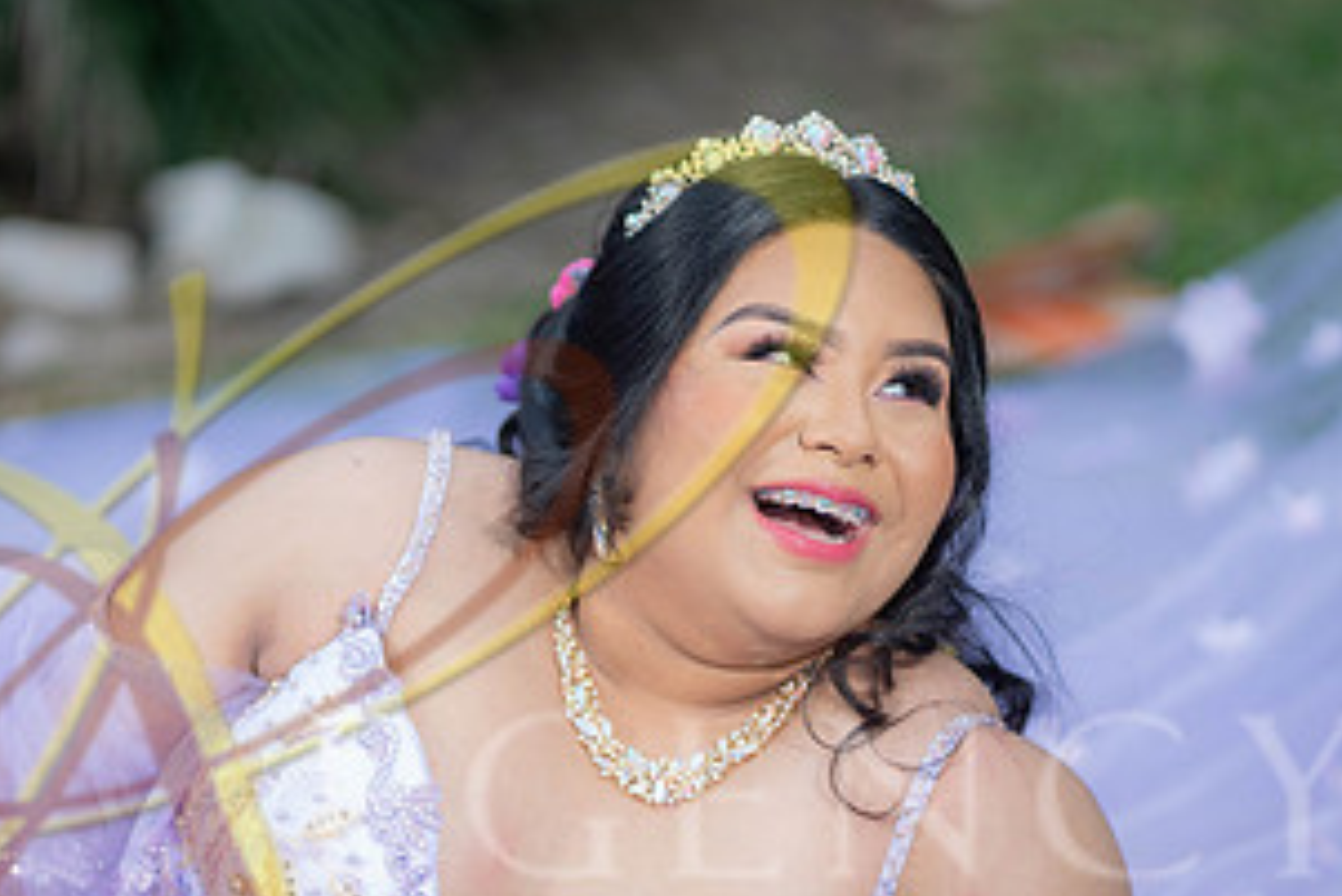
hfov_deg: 12.5
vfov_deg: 8.4
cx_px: 499
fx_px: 6116
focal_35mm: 164
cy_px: 702
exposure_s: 1/1250
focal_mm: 85
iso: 125
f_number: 1.8
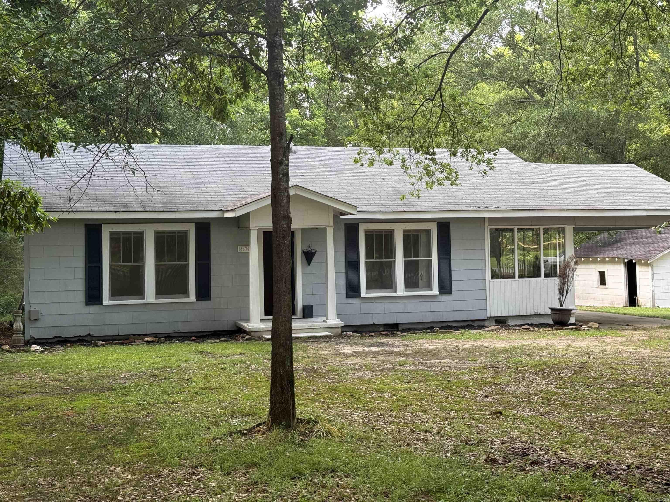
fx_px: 929
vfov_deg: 30.3
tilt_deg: +1.7
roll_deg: +1.2
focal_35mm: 48
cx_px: 335
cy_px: 251
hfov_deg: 39.7
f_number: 1.78
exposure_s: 1/98
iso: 100
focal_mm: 6.76
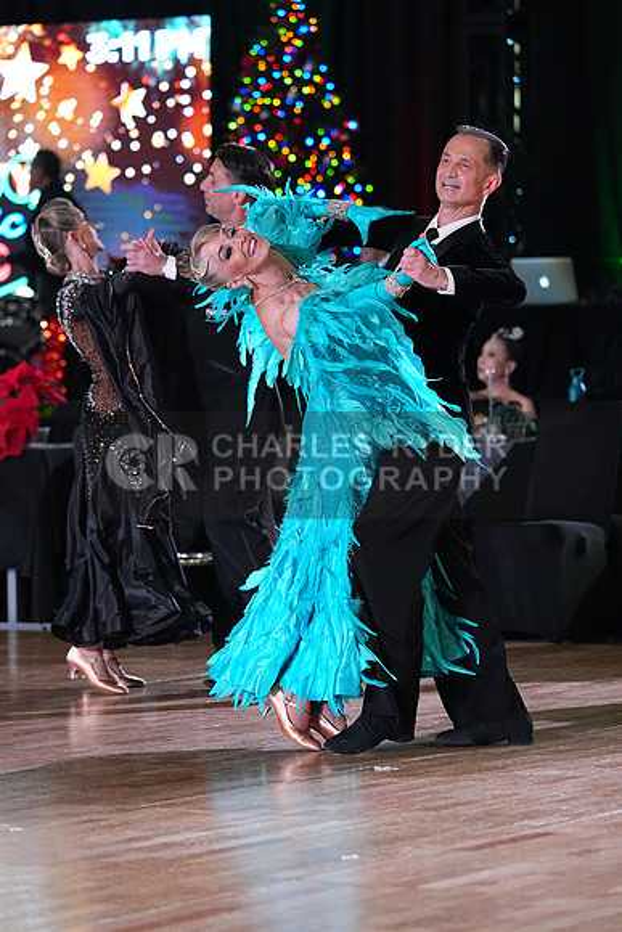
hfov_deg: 8.2
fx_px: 4325
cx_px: 311
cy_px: 466
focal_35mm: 167
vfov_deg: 12.3
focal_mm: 167
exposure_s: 1/400
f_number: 4.5
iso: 6400
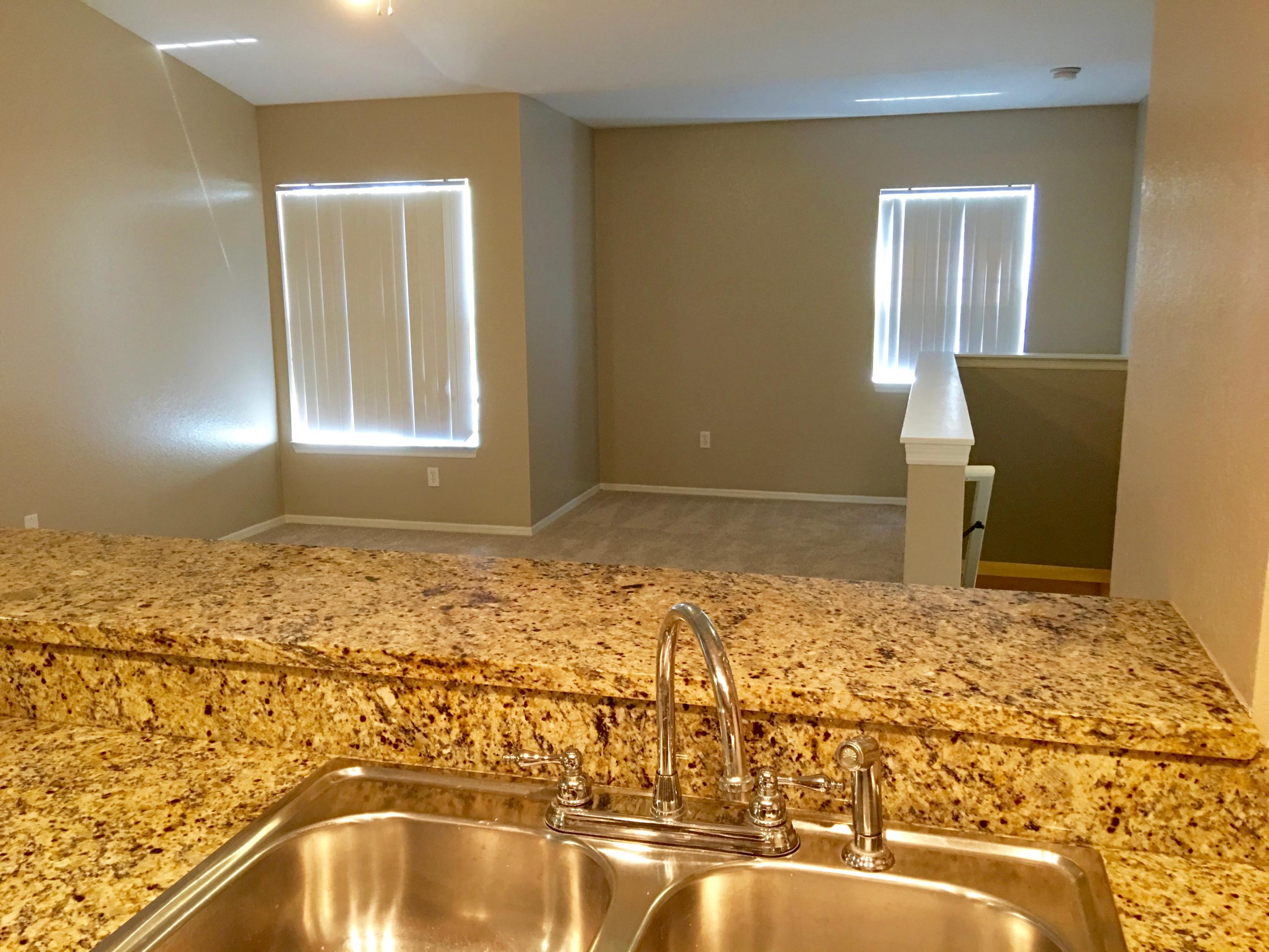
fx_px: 1063
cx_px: 634
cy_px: 476
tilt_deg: -8.5
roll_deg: +0.4
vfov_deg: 48.2
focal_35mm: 29
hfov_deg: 61.7
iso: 80
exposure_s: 1/10
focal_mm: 4.15
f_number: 2.2
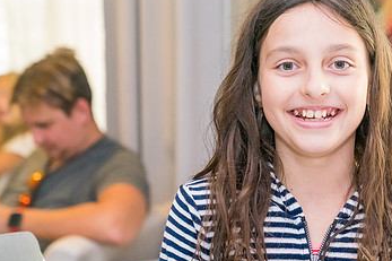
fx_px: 1273
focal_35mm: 117
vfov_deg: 11.7
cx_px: 305
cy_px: 168
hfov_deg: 17.4
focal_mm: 70
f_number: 4.5
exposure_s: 1/250
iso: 12800
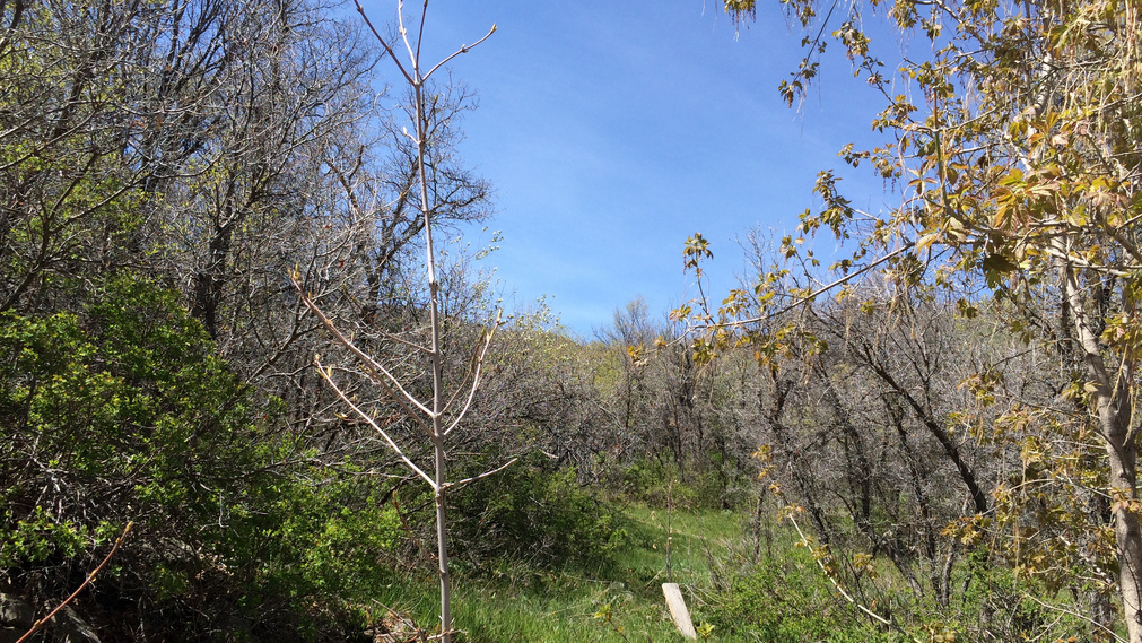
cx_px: 574
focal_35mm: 32
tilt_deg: +11.3
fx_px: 969
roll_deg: -5.3
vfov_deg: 36.7
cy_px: 330
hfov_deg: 61.0
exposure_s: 1/1466
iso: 32
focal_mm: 4.15
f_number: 2.2
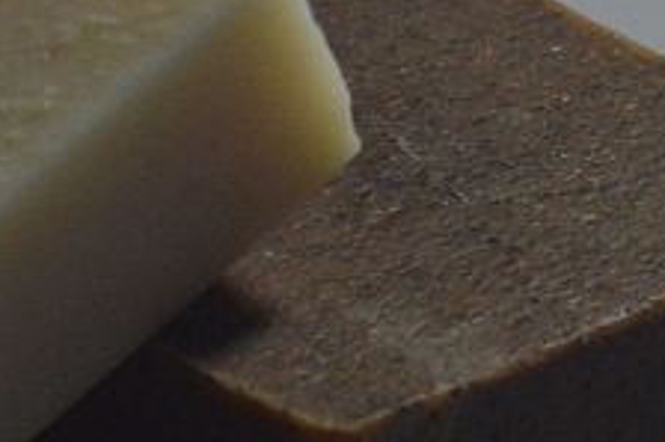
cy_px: 273
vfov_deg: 3.1
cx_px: 45
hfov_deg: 4.7
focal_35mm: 443
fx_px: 8171
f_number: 5.6
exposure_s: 1/160
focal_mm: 55
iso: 800
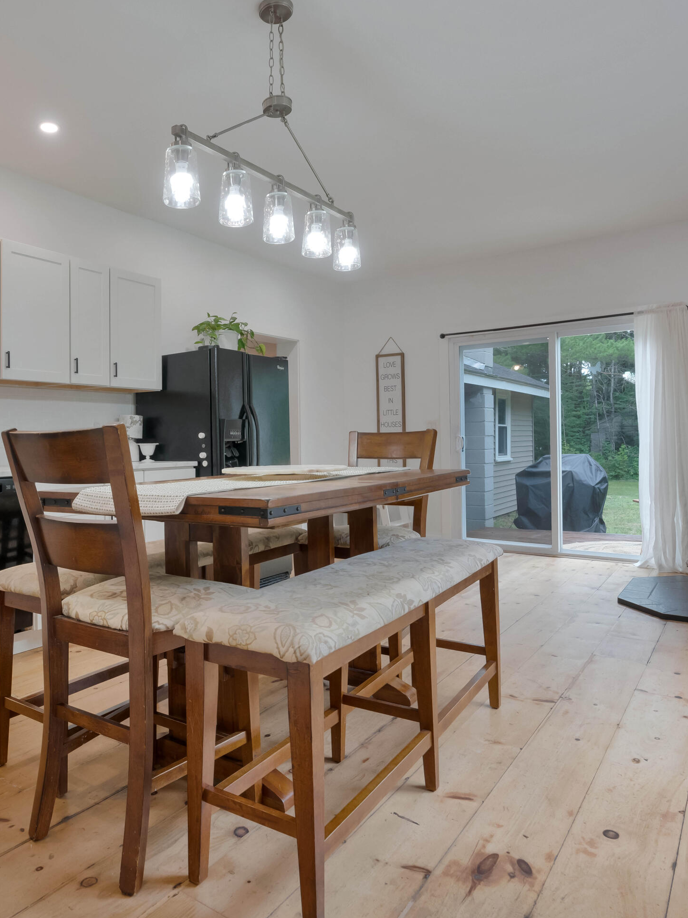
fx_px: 636
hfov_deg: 55.3
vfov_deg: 71.6
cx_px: 215
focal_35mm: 24
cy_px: 446
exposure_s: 1/250
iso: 800
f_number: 8
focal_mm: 16
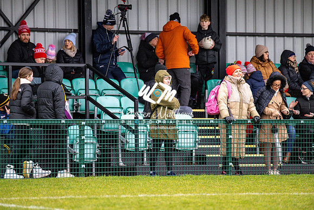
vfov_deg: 4.6
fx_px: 2617
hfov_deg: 6.9
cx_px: 157
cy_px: 105
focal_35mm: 300
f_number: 2.8
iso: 2000
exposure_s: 1/640
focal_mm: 300
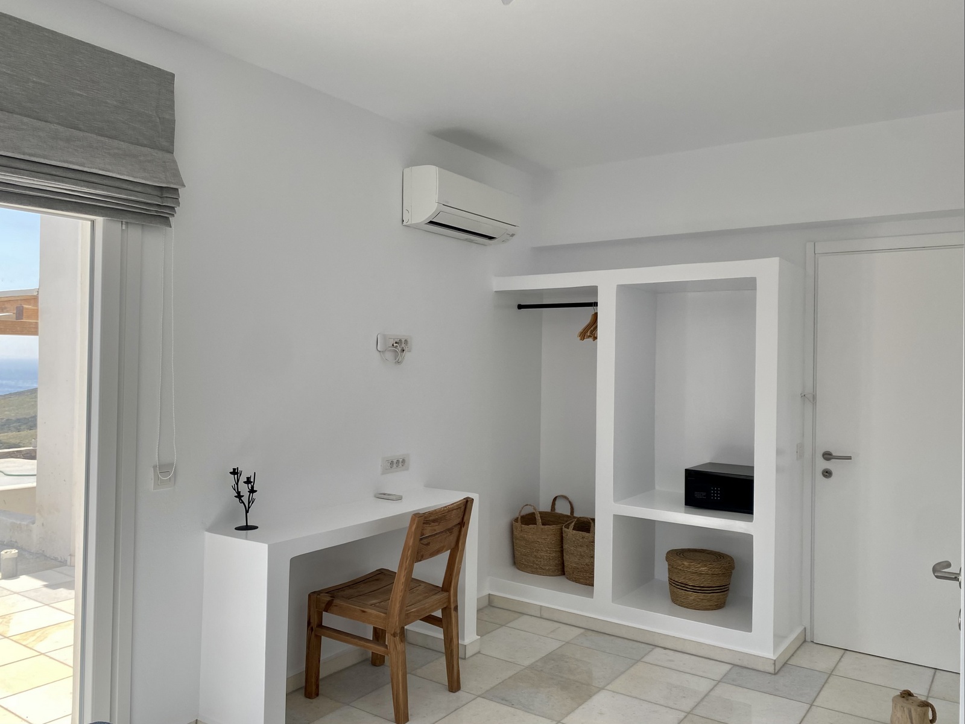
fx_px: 725
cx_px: 482
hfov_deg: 67.3
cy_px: 362
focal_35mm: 26
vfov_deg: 53.1
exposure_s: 1/477
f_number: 1.8
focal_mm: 4.25
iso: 32
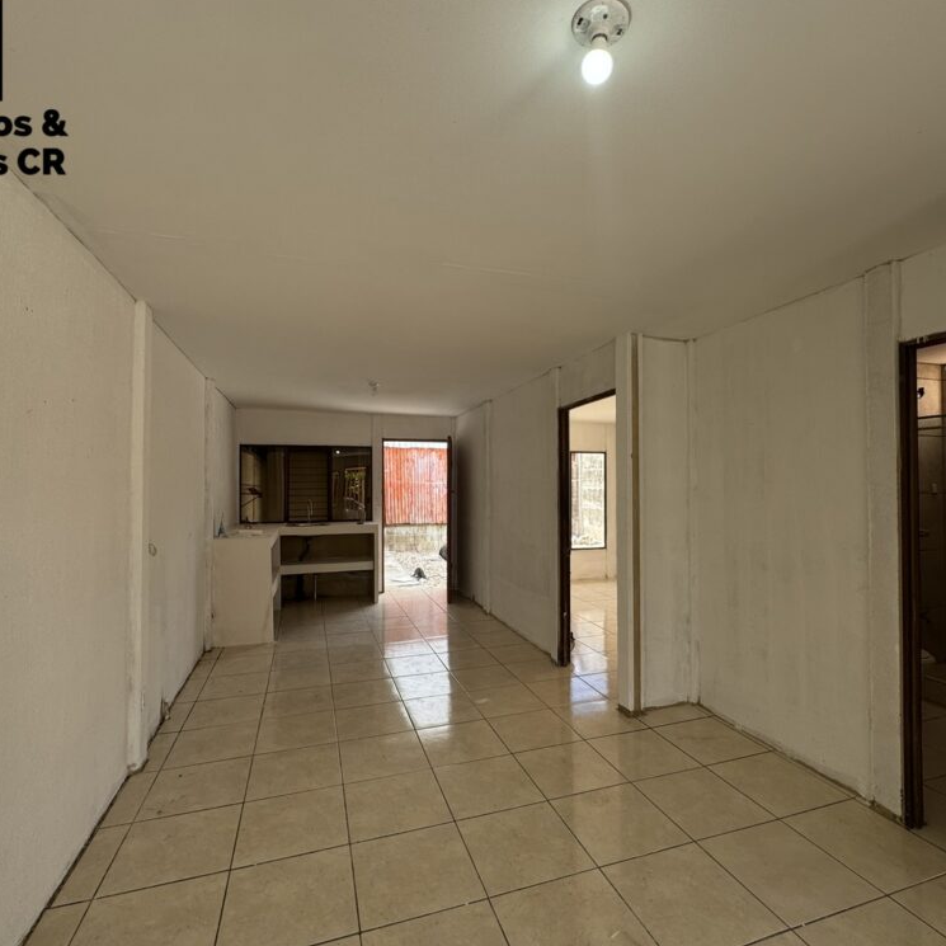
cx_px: 480
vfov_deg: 84.0
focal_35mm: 17
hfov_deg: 84.0
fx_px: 526
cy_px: 479
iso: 40
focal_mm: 2.22
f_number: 2.2
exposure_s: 1/218
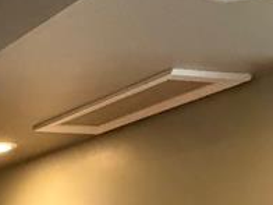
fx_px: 576
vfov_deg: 17.4
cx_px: -284
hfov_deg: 17.8
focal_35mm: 73
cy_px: 339
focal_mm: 2.22
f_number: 2.2
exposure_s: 1/60
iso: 1000
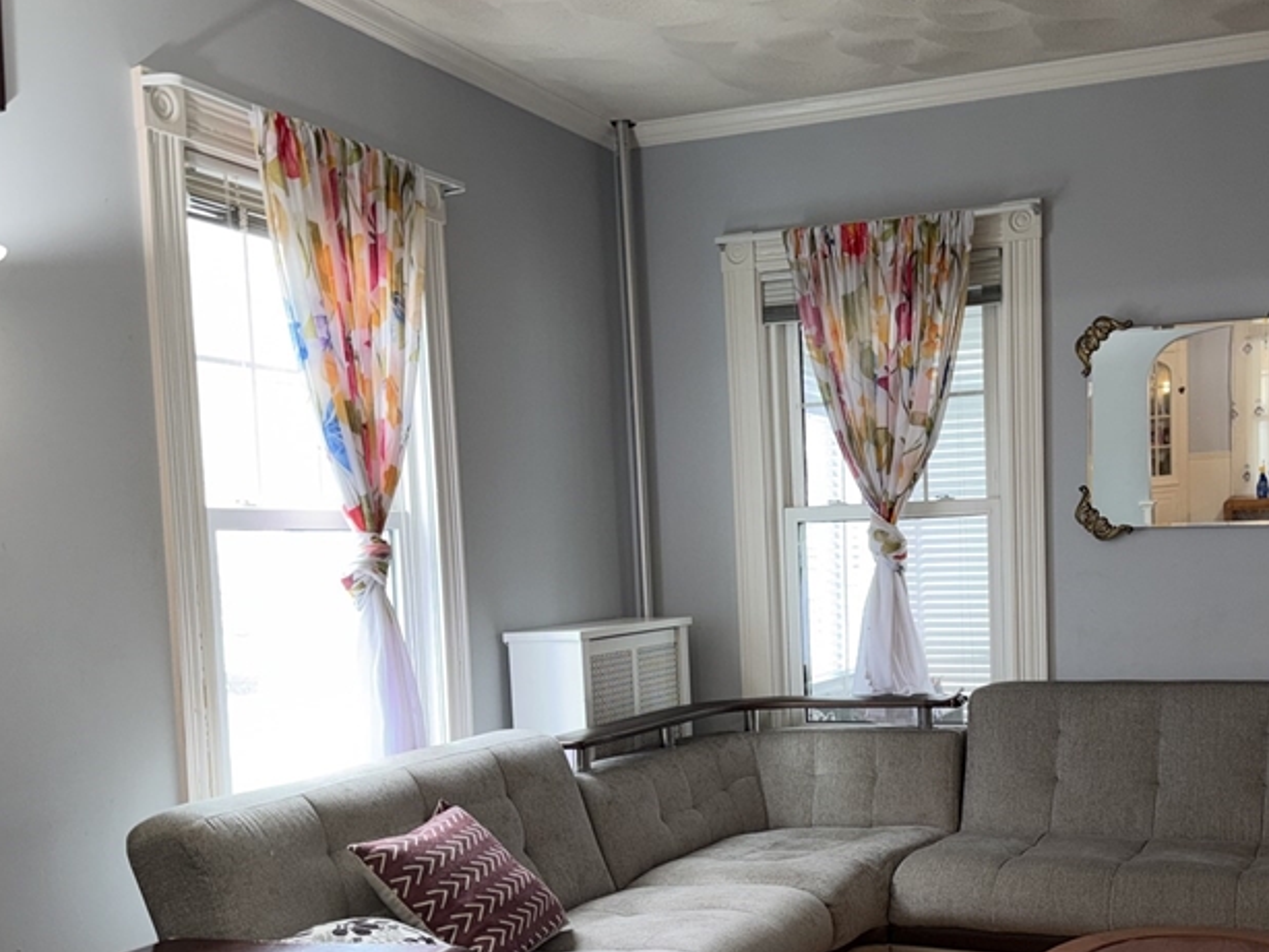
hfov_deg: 46.2
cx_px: 816
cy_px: 644
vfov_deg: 35.6
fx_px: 1467
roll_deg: +2.2
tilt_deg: -4.0
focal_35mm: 40
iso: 64
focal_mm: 6.76
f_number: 1.78
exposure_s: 1/20
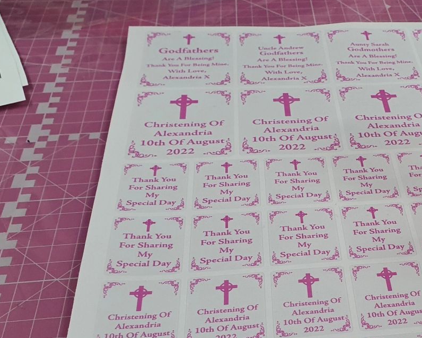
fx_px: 637
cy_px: 239
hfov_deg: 34.7
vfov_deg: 29.4
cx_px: 374
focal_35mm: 51
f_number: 2.4
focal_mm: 4.32
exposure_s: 1/100
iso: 320
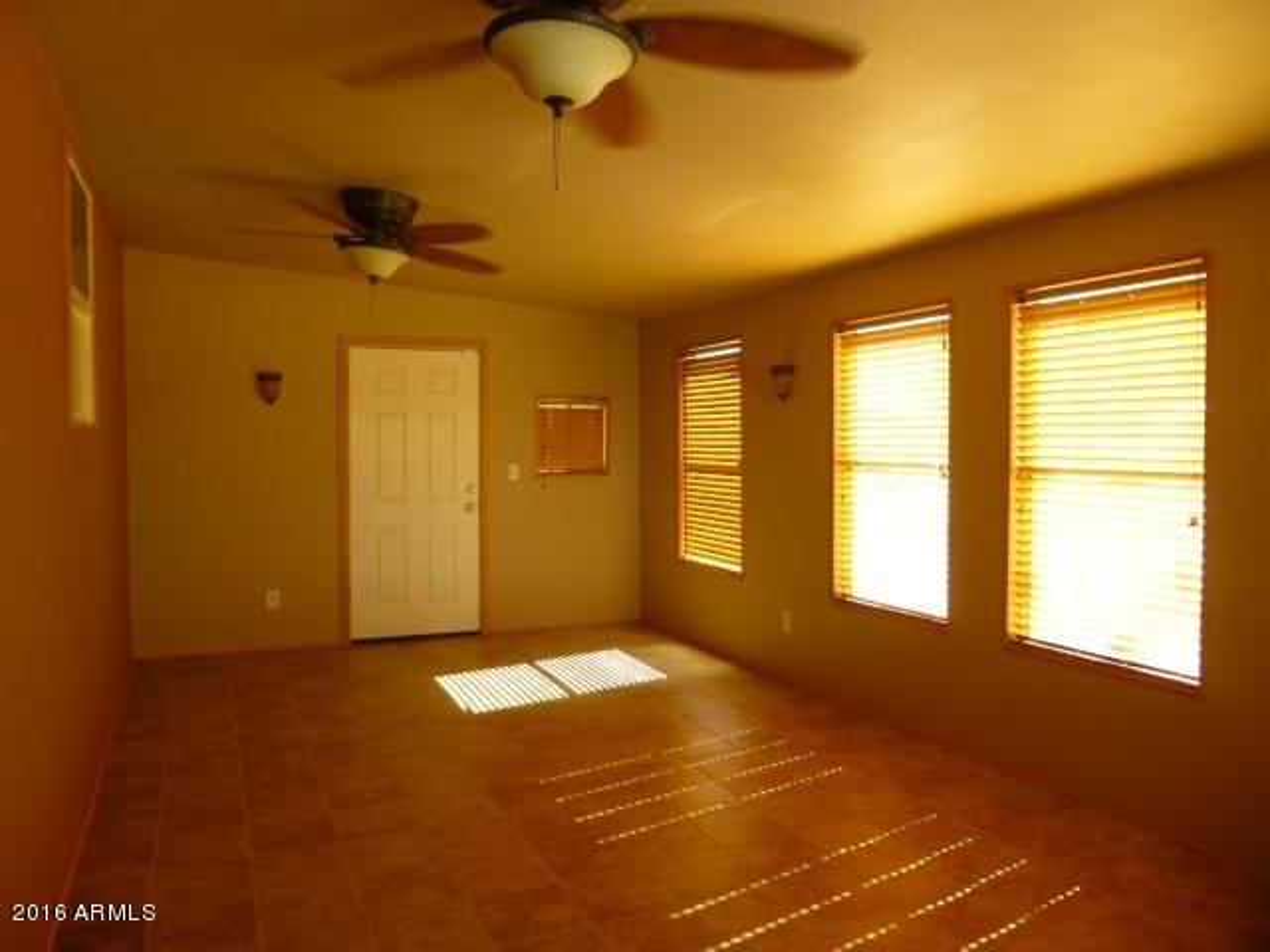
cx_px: 635
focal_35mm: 25
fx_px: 917
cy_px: 476
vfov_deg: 54.9
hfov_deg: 69.4
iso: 160
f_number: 3.1
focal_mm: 4.5
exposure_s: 1/60
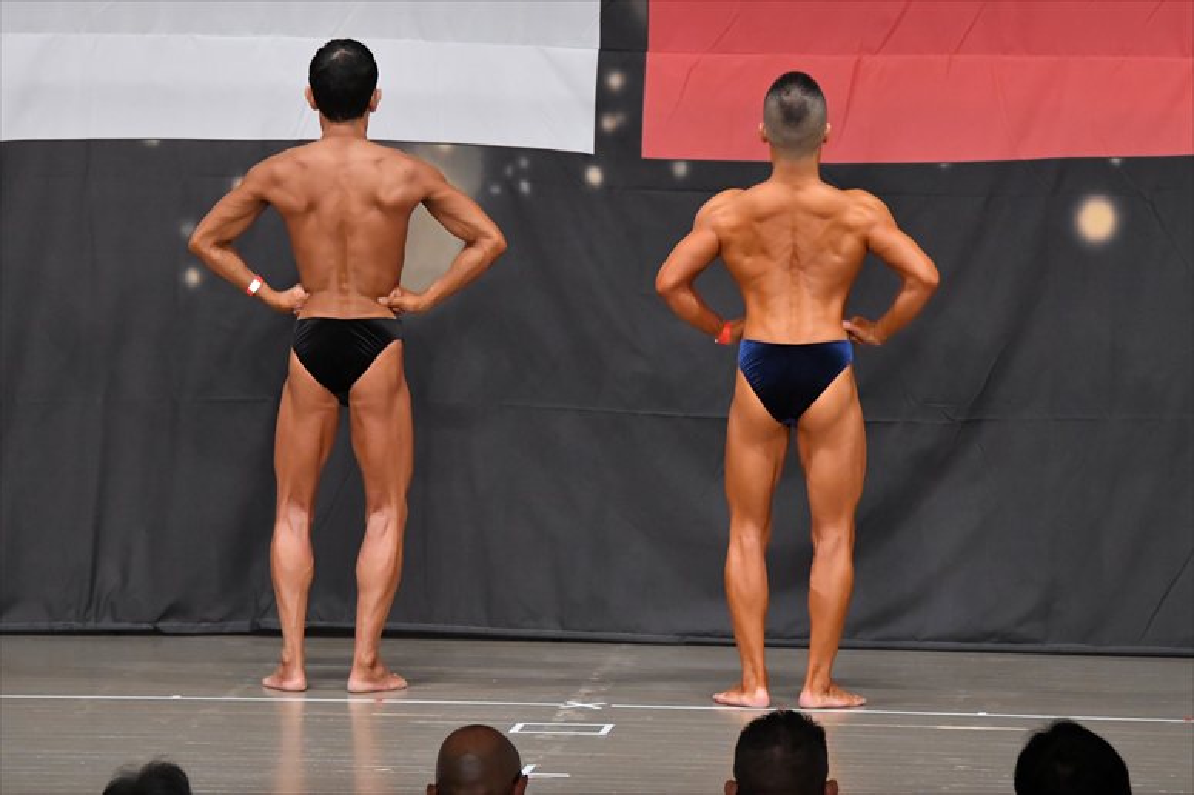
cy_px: 398
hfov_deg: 9.2
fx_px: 7459
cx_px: 597
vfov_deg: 6.1
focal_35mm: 225
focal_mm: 150
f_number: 5.6
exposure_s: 1/400
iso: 5000
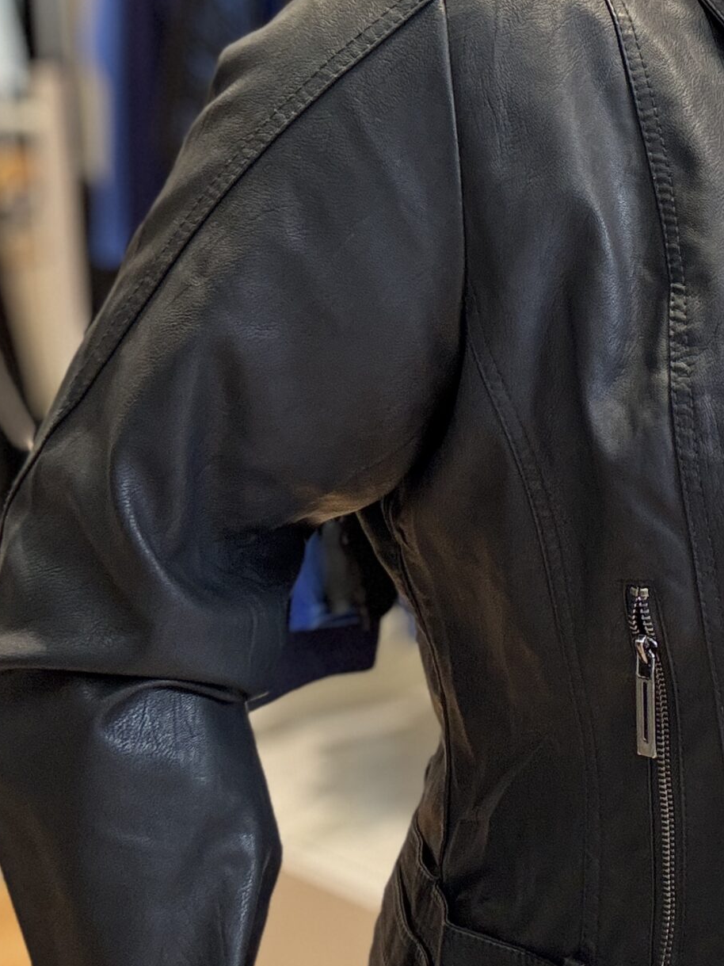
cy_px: 274
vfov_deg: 30.3
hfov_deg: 22.3
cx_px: 737
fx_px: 1757
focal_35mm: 63
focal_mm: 2.69
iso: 80
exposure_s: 1/50
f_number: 1.9
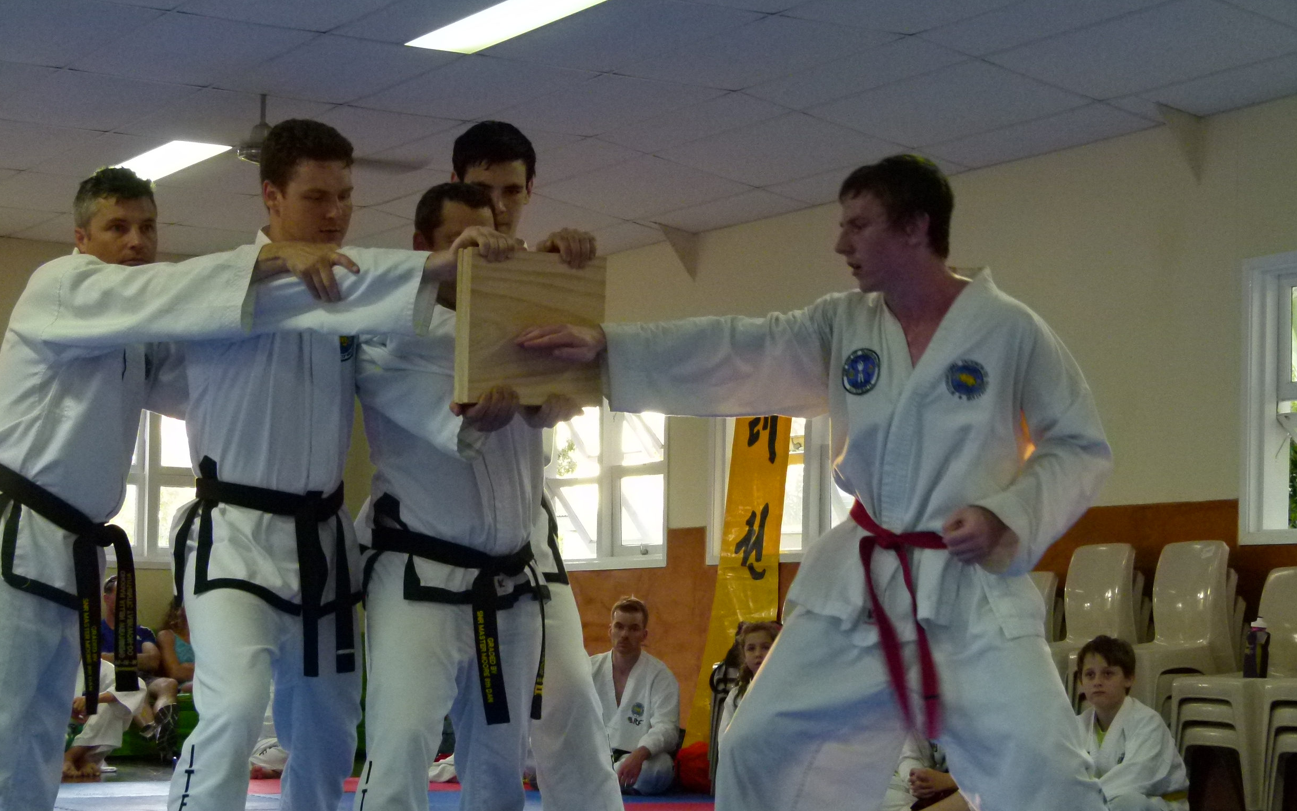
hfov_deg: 27.8
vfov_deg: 17.6
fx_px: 2616
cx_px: 669
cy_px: 496
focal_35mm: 74
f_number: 3.3
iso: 400
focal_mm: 12.1
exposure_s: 1/40
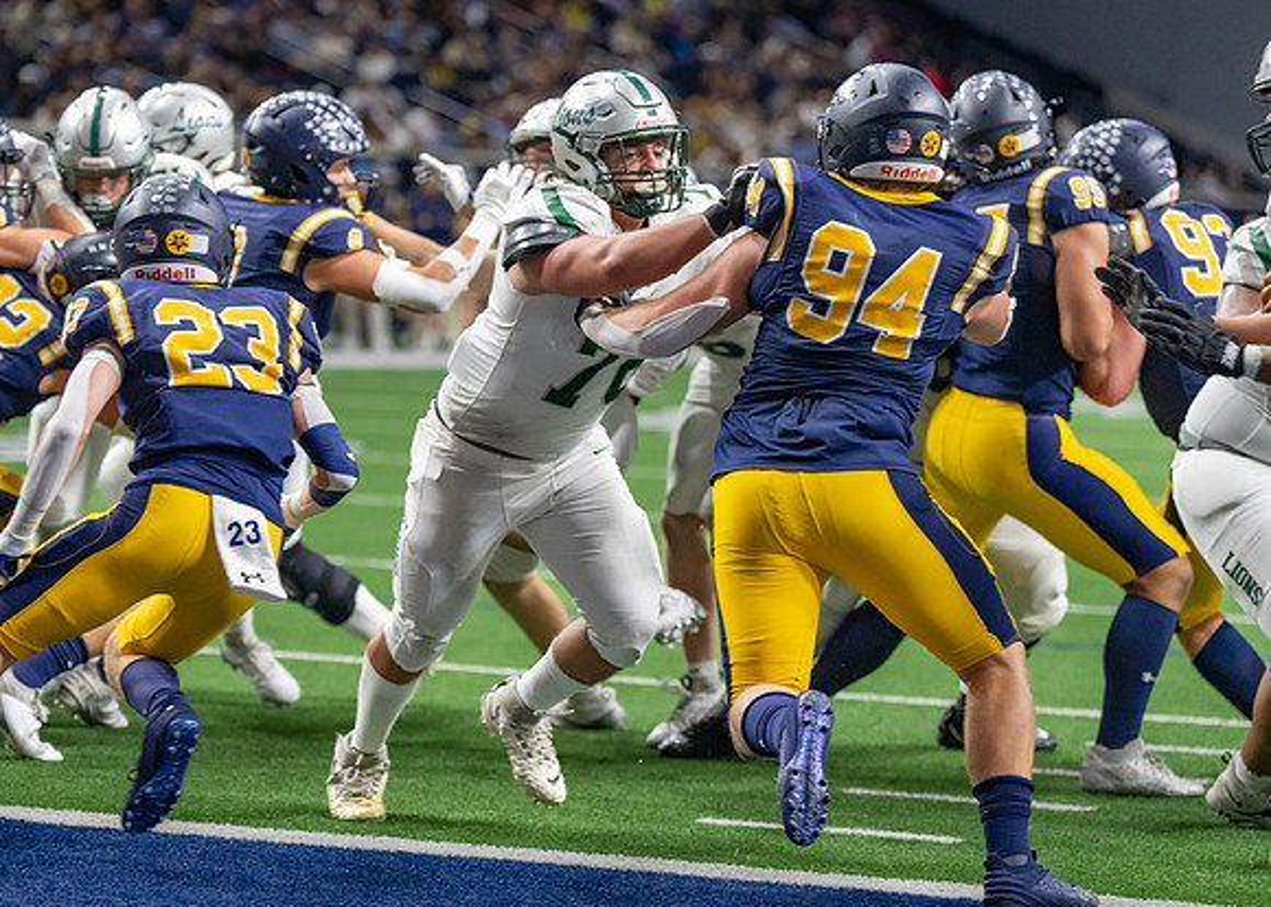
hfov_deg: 12.3
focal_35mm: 164
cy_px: 508
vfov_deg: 8.8
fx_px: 5911
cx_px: 479
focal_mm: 133
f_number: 2.8
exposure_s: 1/1000
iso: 3200
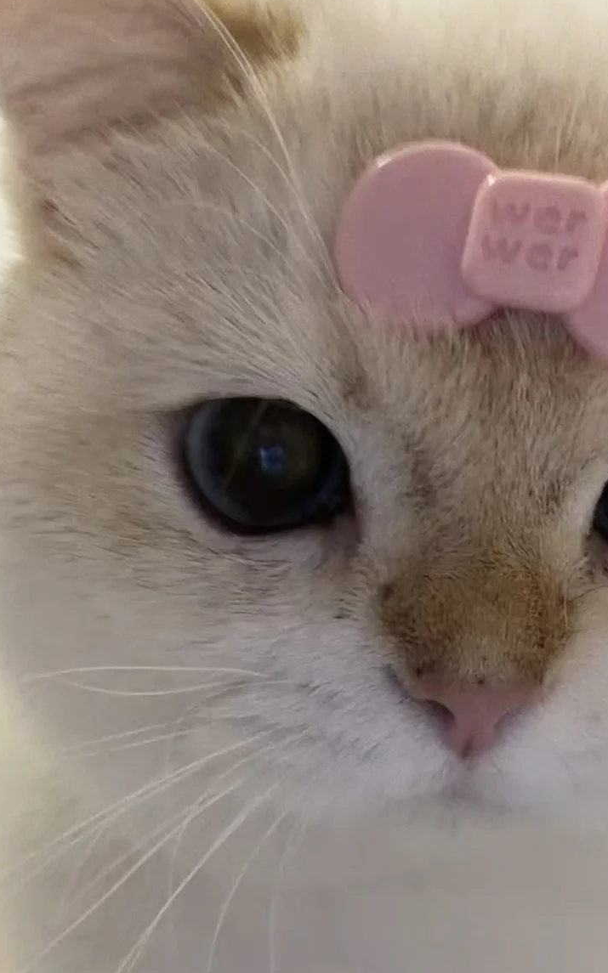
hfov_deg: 32.0
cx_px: 277
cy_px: 559
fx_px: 1061
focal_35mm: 40
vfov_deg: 49.1
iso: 320
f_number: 1.9
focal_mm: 2.71
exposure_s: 1/40
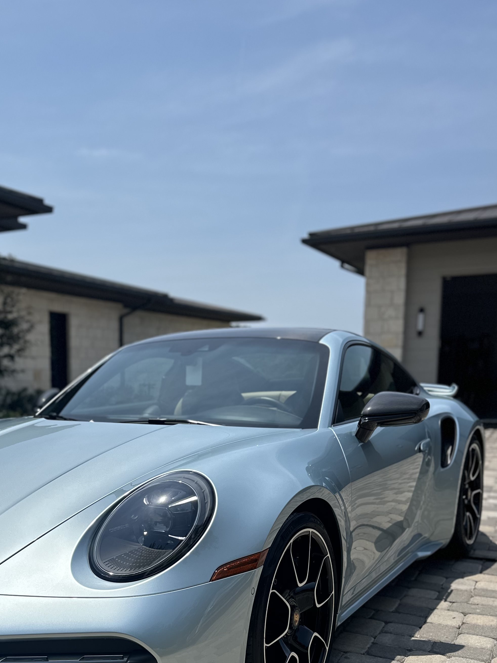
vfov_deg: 48.8
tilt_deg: -7.7
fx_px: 708
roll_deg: +0.0
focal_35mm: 37
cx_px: 123
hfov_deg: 37.7
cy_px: 470
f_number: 1.78
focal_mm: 6.86
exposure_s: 1/8197
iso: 80
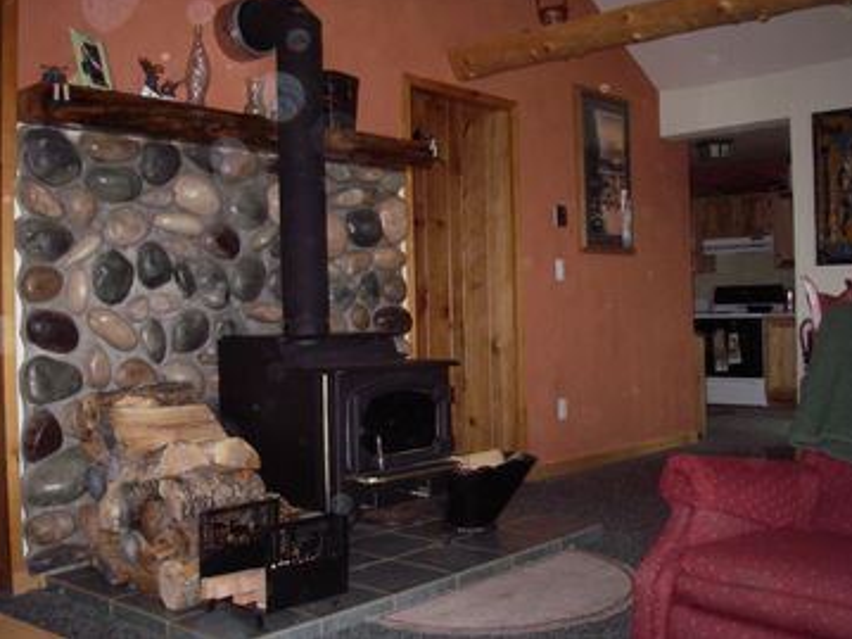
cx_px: 432
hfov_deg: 47.9
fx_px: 960
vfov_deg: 36.8
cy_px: 314
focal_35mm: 39
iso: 320
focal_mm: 6.3
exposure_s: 1/40
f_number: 3.3
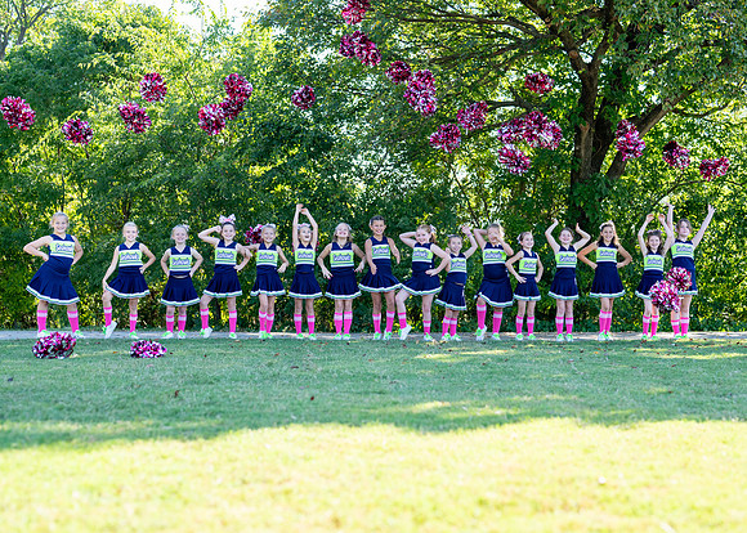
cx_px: 390
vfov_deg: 26.4
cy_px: 266
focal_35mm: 54
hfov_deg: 36.3
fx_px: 1138
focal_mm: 50
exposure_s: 1/1000
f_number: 2.2
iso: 250
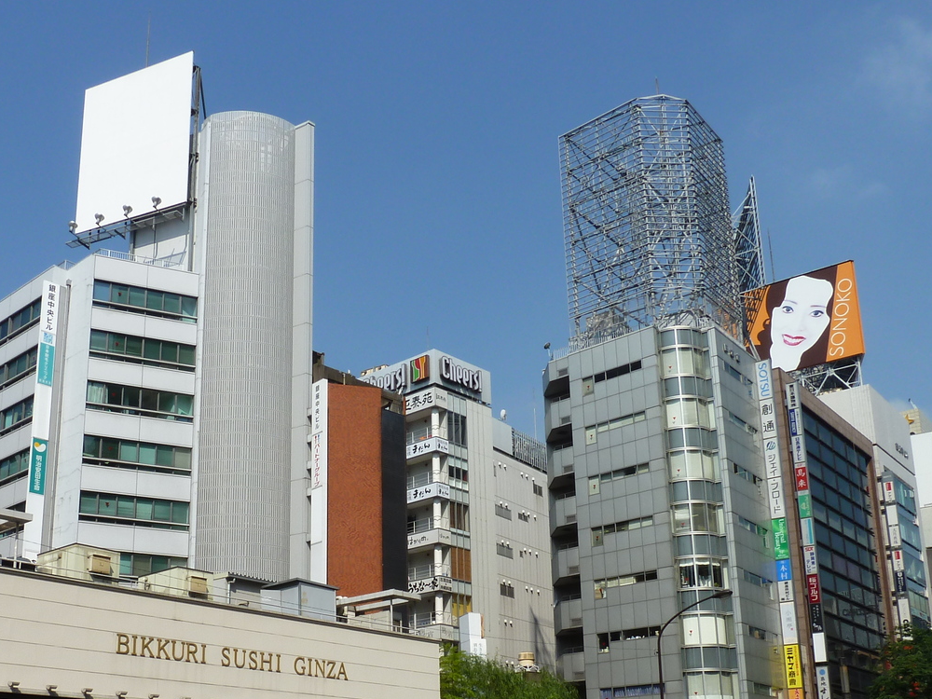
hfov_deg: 46.4
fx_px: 1077
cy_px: 523
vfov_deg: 35.2
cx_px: 353
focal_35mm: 40
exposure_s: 1/400
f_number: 5.6
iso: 80
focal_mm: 4.1
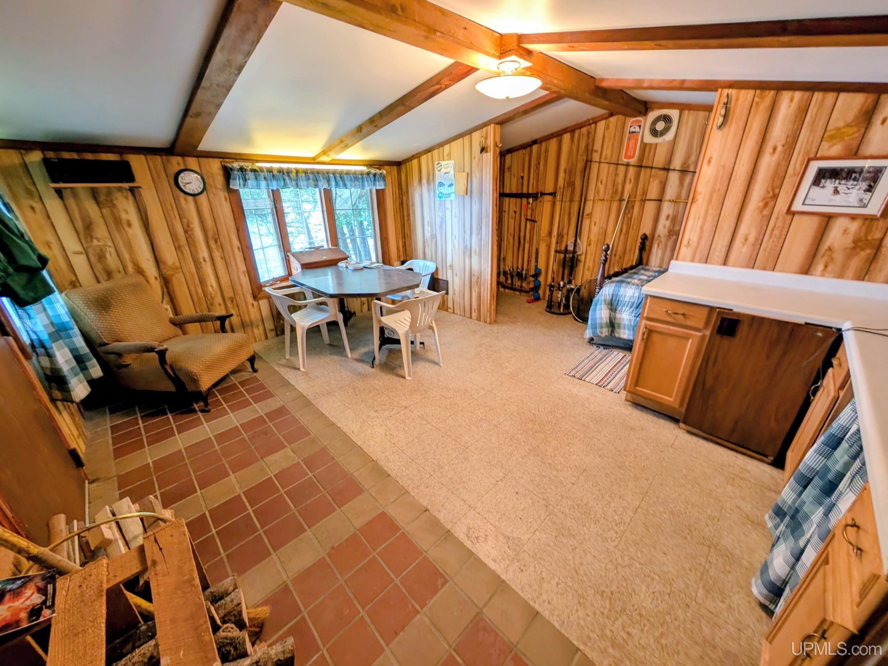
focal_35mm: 12
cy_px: 333
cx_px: 444
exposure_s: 1/60
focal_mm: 2.02
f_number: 1.7
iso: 74
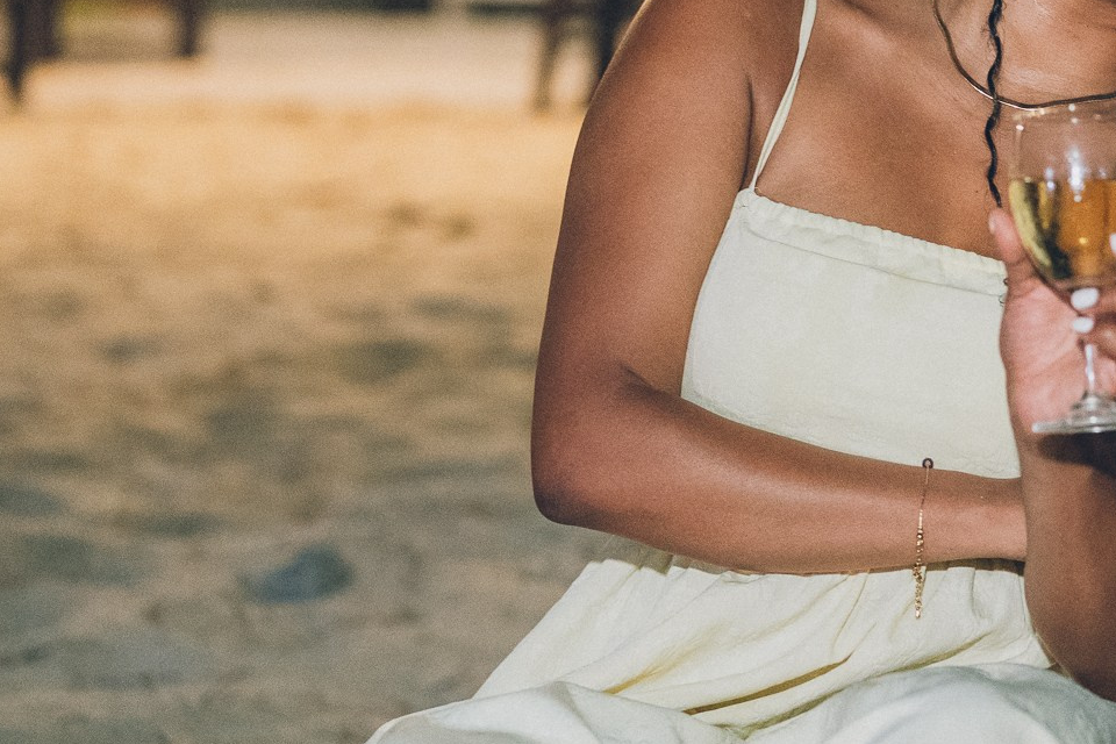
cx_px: 1186
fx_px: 4960
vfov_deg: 8.5
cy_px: 35
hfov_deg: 12.6
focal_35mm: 160
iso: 3200
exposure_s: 1/125
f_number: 1.8
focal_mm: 50
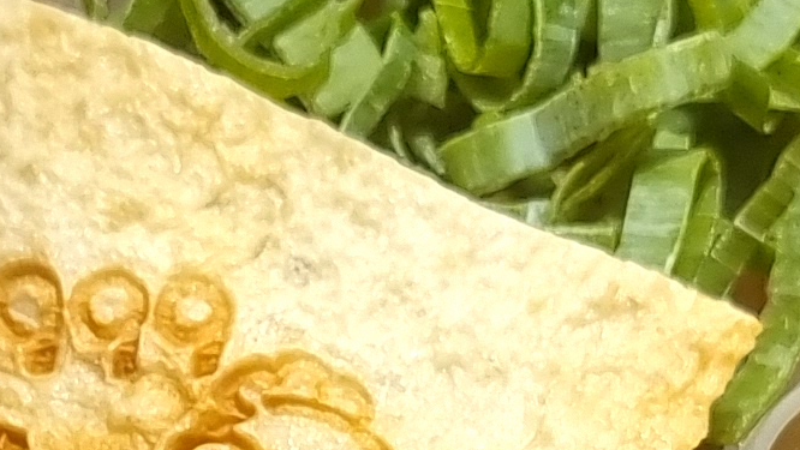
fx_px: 3331
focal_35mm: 157
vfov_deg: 7.5
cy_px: 770
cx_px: 389
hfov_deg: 13.7
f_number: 1.8
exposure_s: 1/60
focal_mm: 6.7
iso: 80
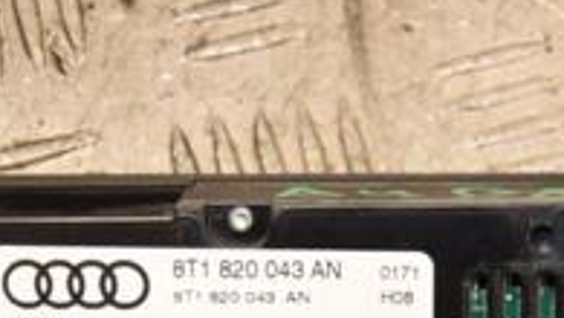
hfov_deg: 14.5
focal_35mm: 145
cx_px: 578
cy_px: 494
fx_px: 2170
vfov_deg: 8.2
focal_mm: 30
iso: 800
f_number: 5.6
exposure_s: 1/200
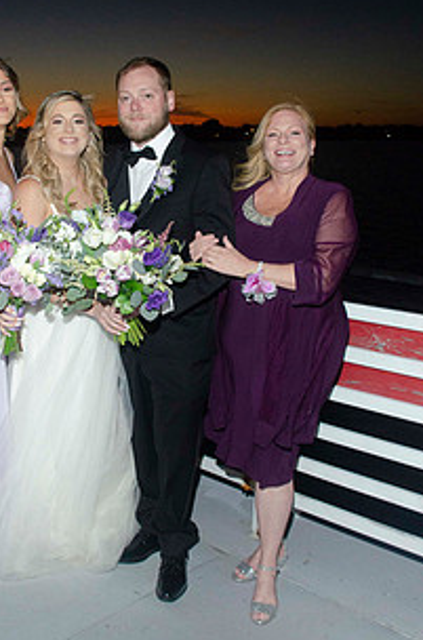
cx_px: 145
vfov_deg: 48.4
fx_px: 709
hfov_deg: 33.0
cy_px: 278
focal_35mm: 40
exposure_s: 1/60
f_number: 5.6
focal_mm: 18
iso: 800
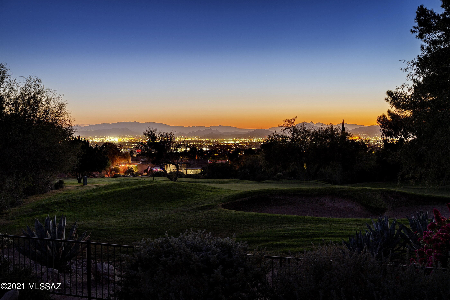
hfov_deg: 36.3
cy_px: 150
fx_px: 687
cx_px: 225
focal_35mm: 55
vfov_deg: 24.6
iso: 200
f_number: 7.1
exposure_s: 10
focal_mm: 55
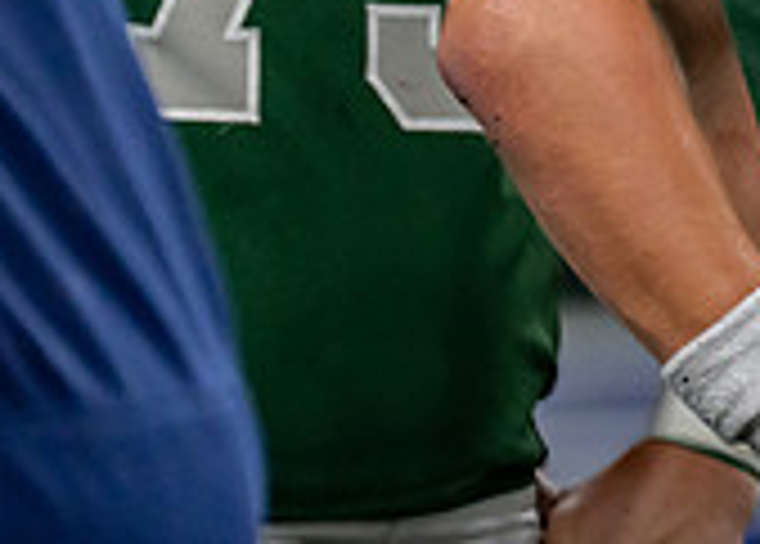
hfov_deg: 2.0
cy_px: -523
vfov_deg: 1.5
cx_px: 1206
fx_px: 21299
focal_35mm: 986
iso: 1250
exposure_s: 1/1000
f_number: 2.8
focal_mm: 200
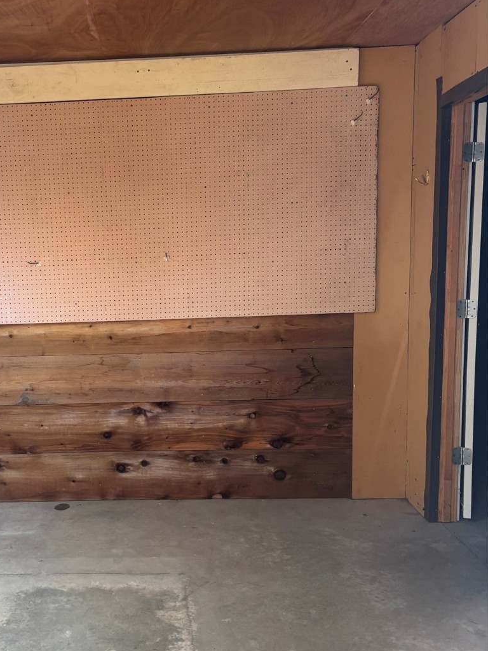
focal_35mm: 39
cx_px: 125
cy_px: 369
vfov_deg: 47.7
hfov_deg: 36.0
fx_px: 733
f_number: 1.6
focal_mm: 5.96
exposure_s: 1/79
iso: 125
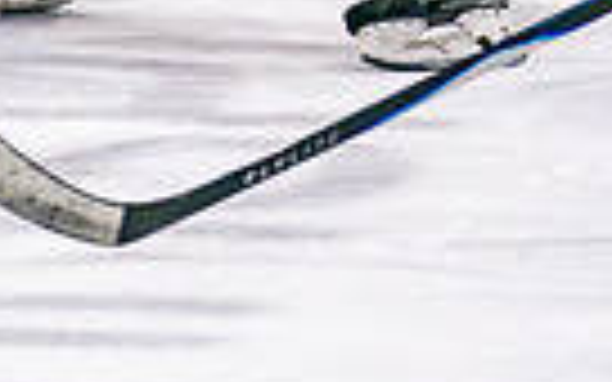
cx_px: 57
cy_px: -251
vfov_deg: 1.9
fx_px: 11775
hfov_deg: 3.0
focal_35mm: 706
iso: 400
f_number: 2.8
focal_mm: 110
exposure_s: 1/640
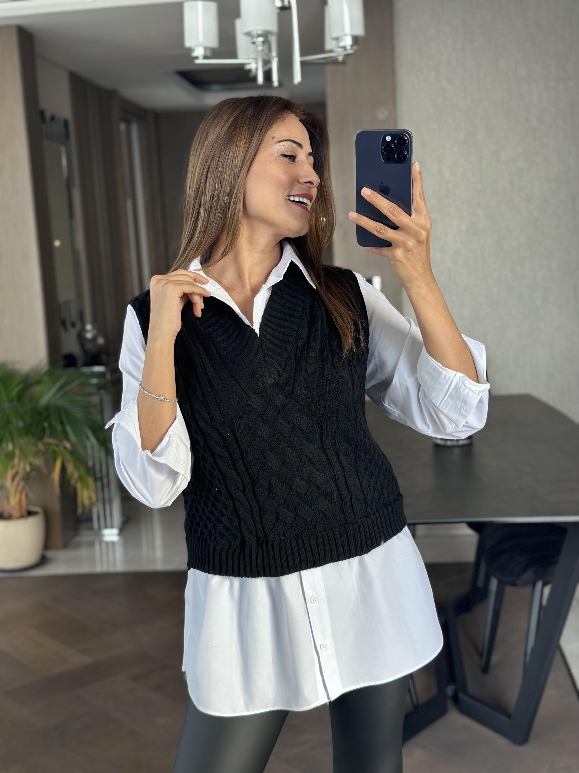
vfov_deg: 39.7
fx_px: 1070
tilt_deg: -16.1
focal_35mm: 48
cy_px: 386
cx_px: 290
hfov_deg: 30.3
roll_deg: +4.4
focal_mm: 6.86
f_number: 1.78
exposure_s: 1/65
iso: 125
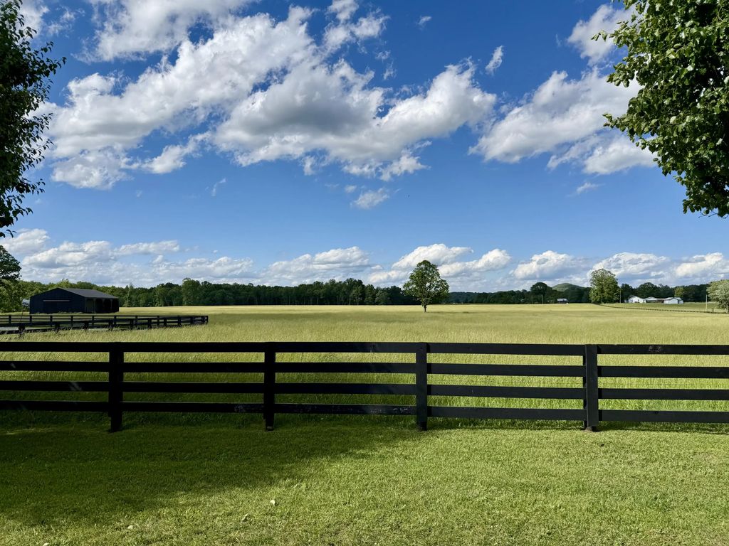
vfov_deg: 56.8
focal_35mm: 24
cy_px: 273
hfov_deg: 71.6
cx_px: 364
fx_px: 505
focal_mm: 6.76
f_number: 1.78
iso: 80
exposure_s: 1/7353
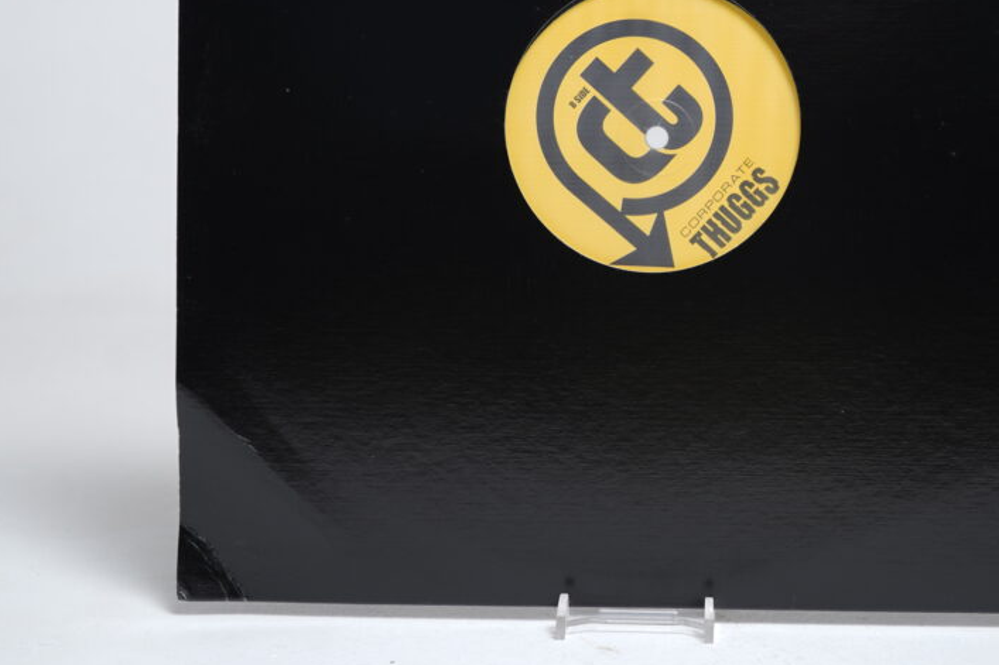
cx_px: 661
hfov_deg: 35.3
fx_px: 1554
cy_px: 130
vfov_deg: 23.8
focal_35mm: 56
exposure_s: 1/5
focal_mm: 33
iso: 64
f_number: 5
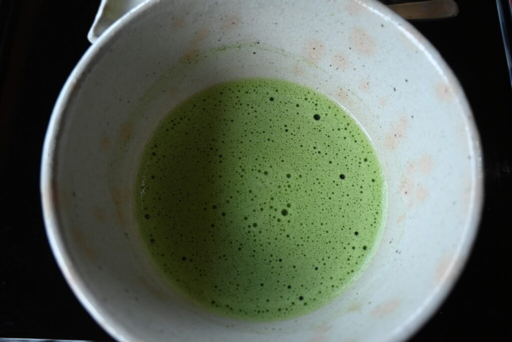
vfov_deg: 41.7
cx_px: 256
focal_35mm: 32
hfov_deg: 59.5
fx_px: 448
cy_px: 171
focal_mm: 21
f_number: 4
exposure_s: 1/200
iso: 400
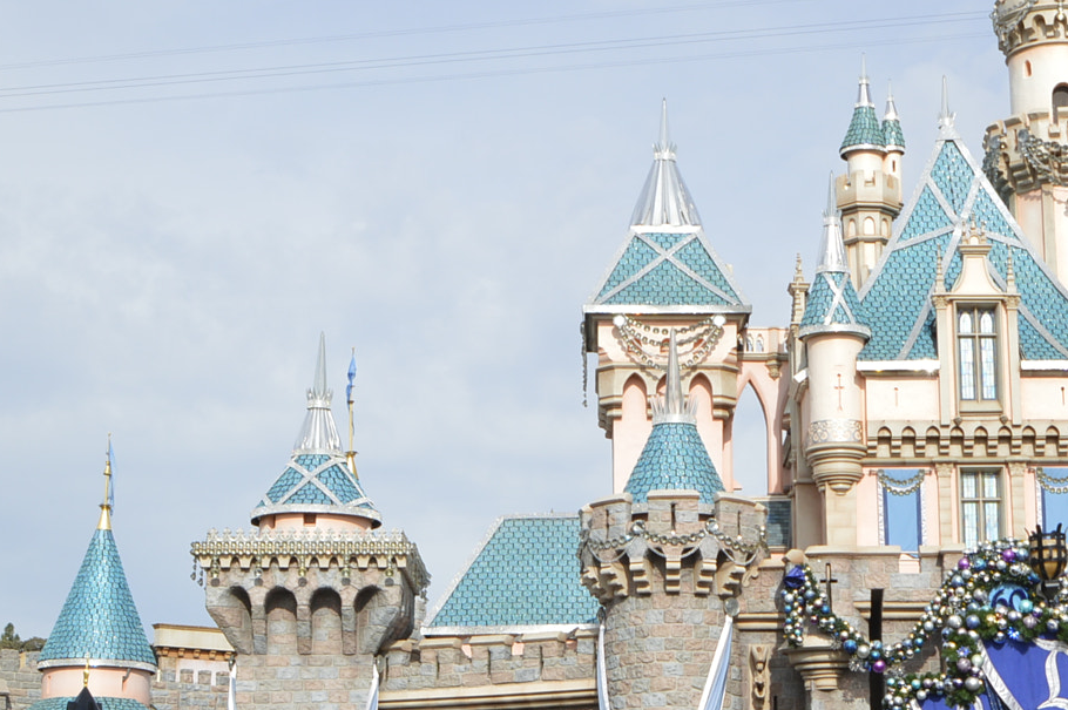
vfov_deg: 16.8
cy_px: 357
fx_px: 2401
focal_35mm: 81
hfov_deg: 24.6
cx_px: 876
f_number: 9
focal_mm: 24
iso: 100
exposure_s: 1/320
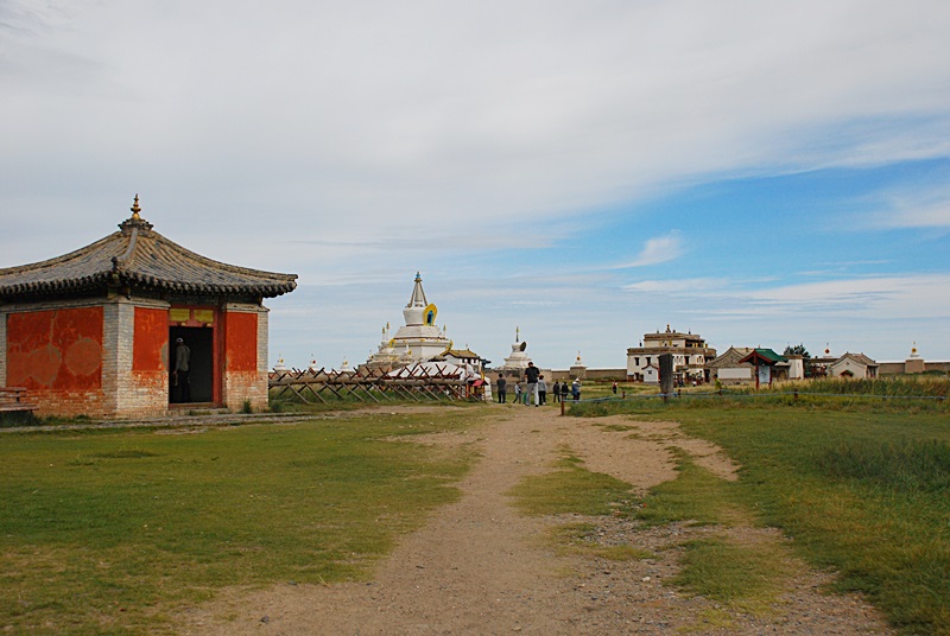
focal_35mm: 39
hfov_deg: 49.5
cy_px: 318
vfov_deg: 34.3
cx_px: 475
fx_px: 1031
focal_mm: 26
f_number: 6.3
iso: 400
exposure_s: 1/2000
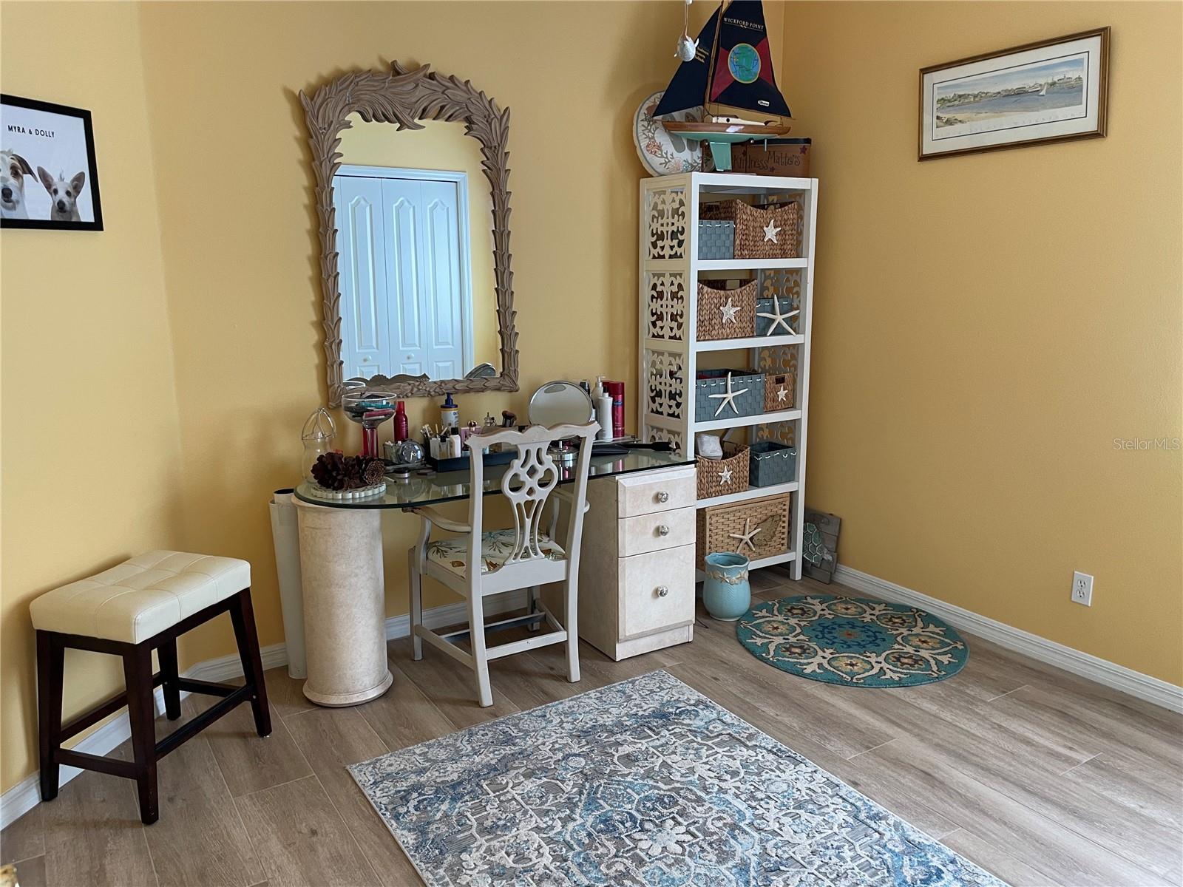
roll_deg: +0.5
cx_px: 592
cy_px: 444
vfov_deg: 53.1
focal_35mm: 26
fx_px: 889
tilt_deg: -10.8
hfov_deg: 67.3
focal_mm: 4.2
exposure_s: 1/60
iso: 100
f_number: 1.6
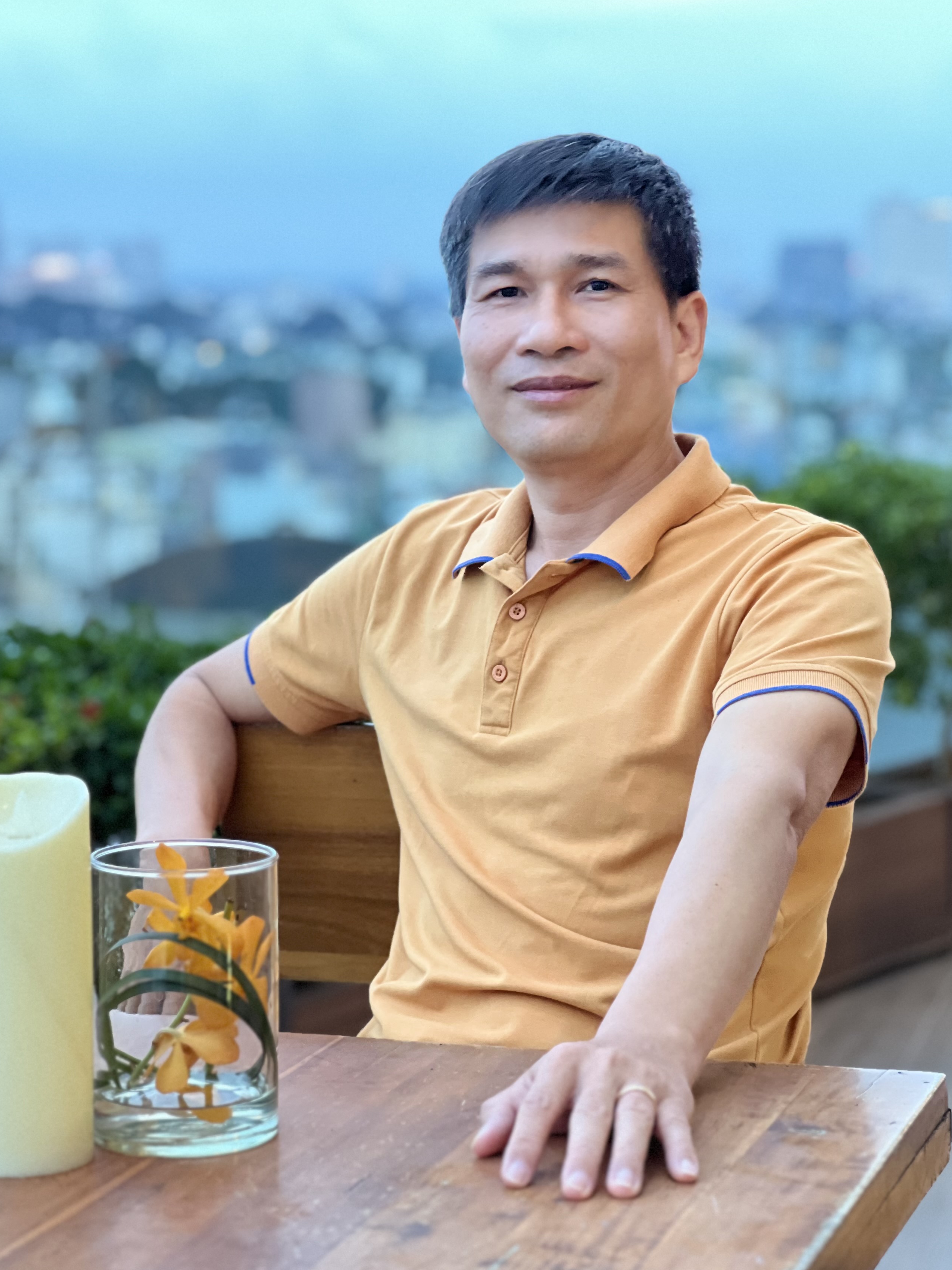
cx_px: 507
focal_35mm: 91
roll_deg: -1.2
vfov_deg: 21.5
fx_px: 3337
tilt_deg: -3.5
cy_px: 528
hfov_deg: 16.2
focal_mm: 9
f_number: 2.8
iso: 400
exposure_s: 1/14
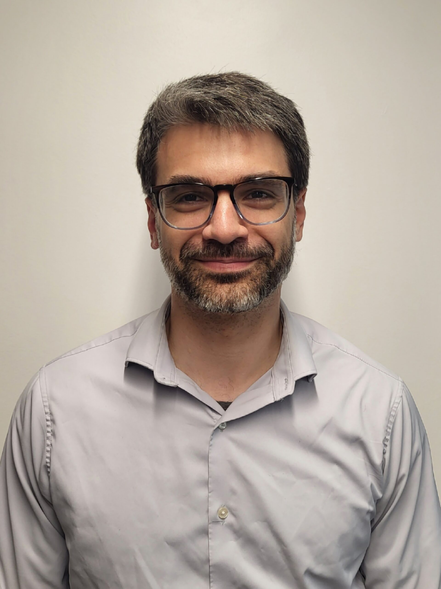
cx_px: 220
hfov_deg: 53.1
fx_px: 442
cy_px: 294
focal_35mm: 26
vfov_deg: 67.3
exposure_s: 1/120
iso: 125
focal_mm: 5.4
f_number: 1.8
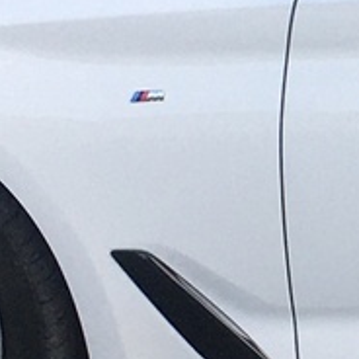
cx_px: 903
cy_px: 105
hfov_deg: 7.3
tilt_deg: -10.5
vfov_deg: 7.8
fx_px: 2617
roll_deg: +0.1
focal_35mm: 223
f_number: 2.2
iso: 25
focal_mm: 4.15
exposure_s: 1/398
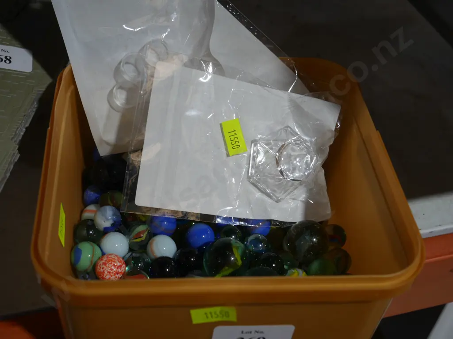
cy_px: 170
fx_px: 654
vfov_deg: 29.1
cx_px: 226
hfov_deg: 38.2
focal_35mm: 50
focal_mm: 25
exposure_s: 1/60
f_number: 5.3
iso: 200
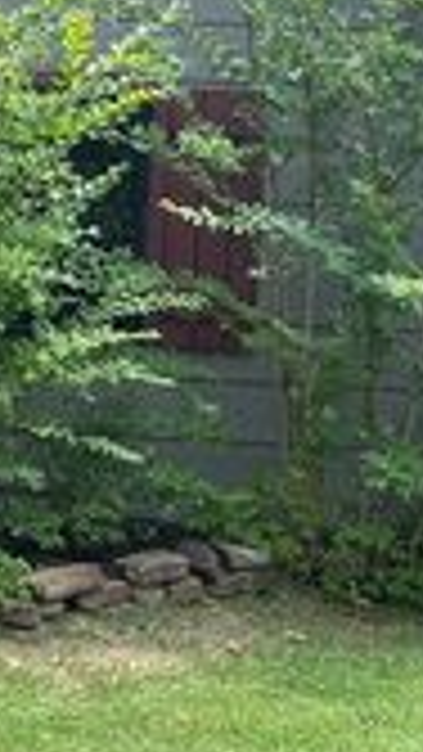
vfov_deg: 24.8
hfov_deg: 11.8
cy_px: 205
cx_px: -567
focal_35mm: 85
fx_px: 1694
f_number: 1.5
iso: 50
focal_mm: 5.7
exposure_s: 1/827
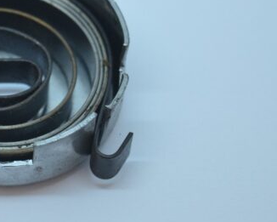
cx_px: 13
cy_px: 63
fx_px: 1403
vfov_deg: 9.0
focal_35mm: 171
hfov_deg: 11.2
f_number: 5.6
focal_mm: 55
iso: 400
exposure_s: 1/100
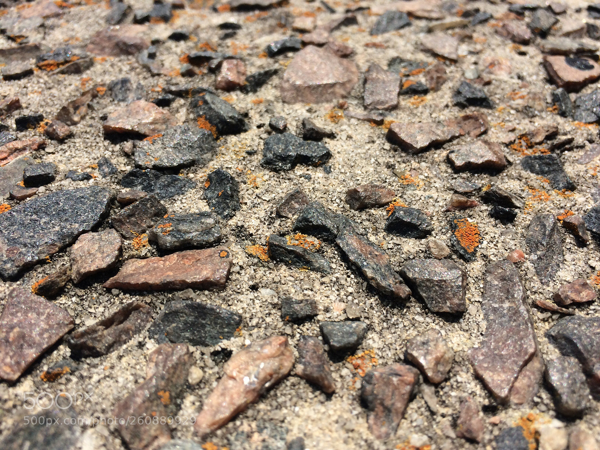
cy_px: 225
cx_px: 300
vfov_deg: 48.2
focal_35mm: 29
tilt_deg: -39.9
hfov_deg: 61.7
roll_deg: -3.2
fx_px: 503
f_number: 2.2
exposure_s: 1/2415
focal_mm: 4.15
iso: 32
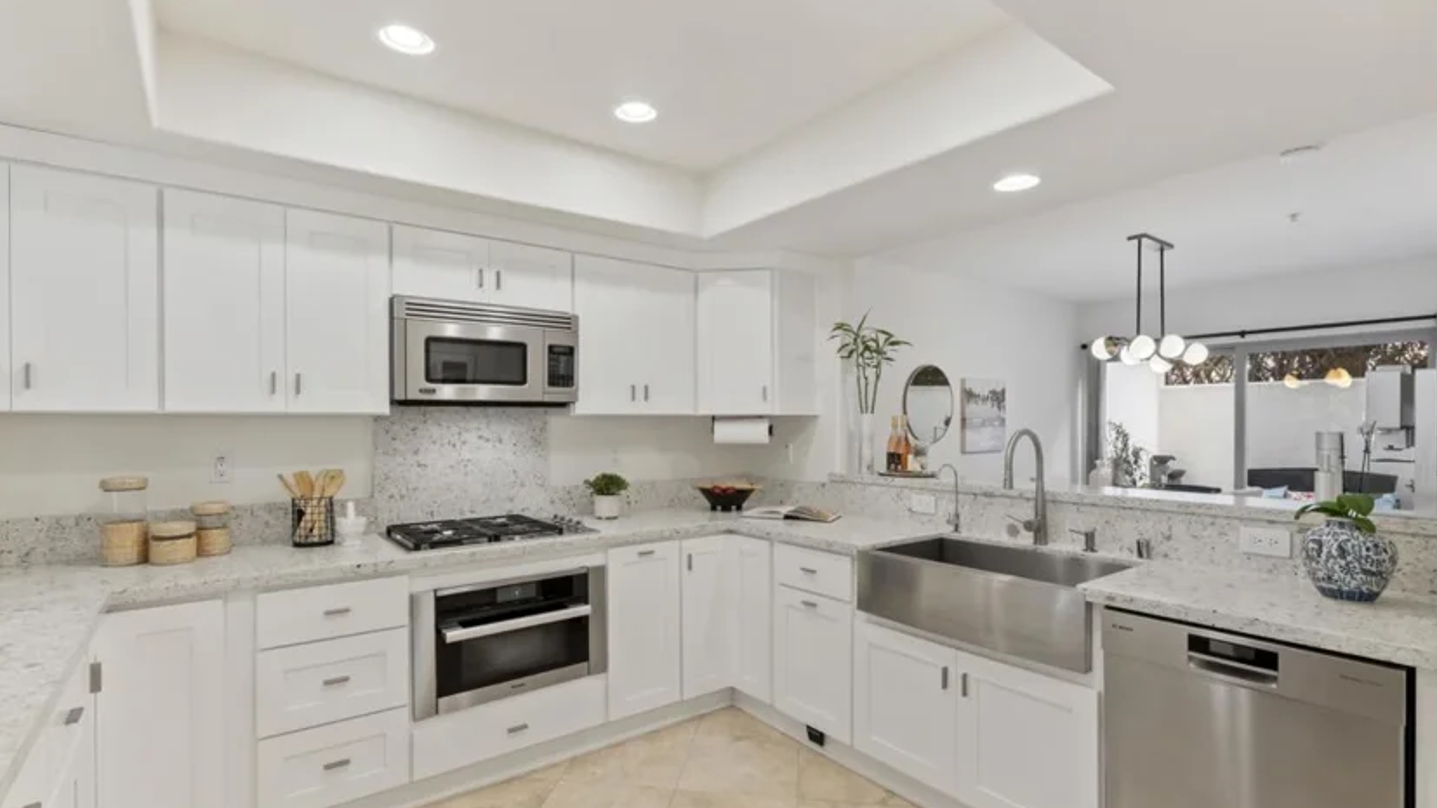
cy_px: 429
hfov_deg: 95.9
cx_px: 714
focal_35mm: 17
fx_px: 648
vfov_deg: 63.9
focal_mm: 16
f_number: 8
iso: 500
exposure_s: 1/8
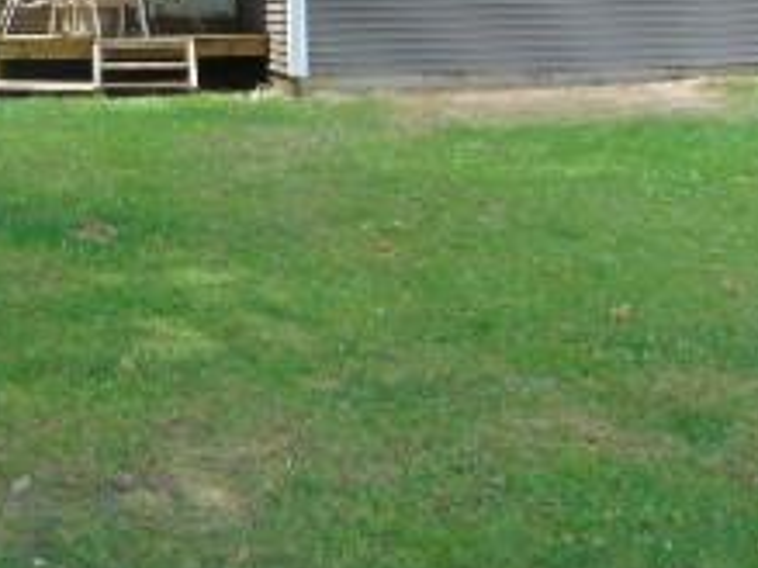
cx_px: 118
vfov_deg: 19.5
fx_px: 1598
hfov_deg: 26.1
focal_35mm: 73
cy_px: -24
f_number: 3
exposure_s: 1/200
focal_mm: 4.5
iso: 80
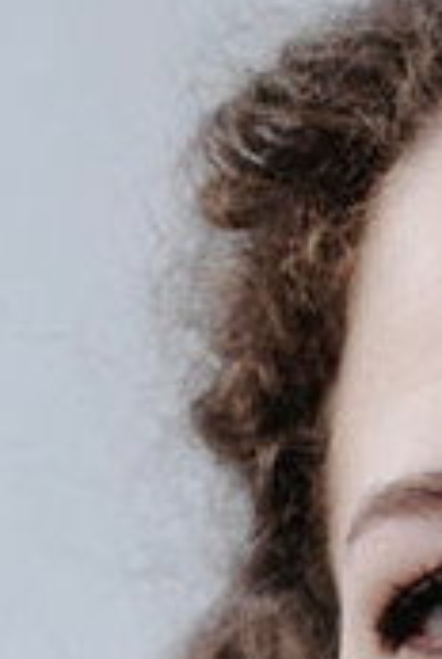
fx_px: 5558
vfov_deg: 6.7
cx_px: 735
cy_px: 1036
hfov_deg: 4.5
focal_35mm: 303
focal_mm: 55
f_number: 6.4
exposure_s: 1/125
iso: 320
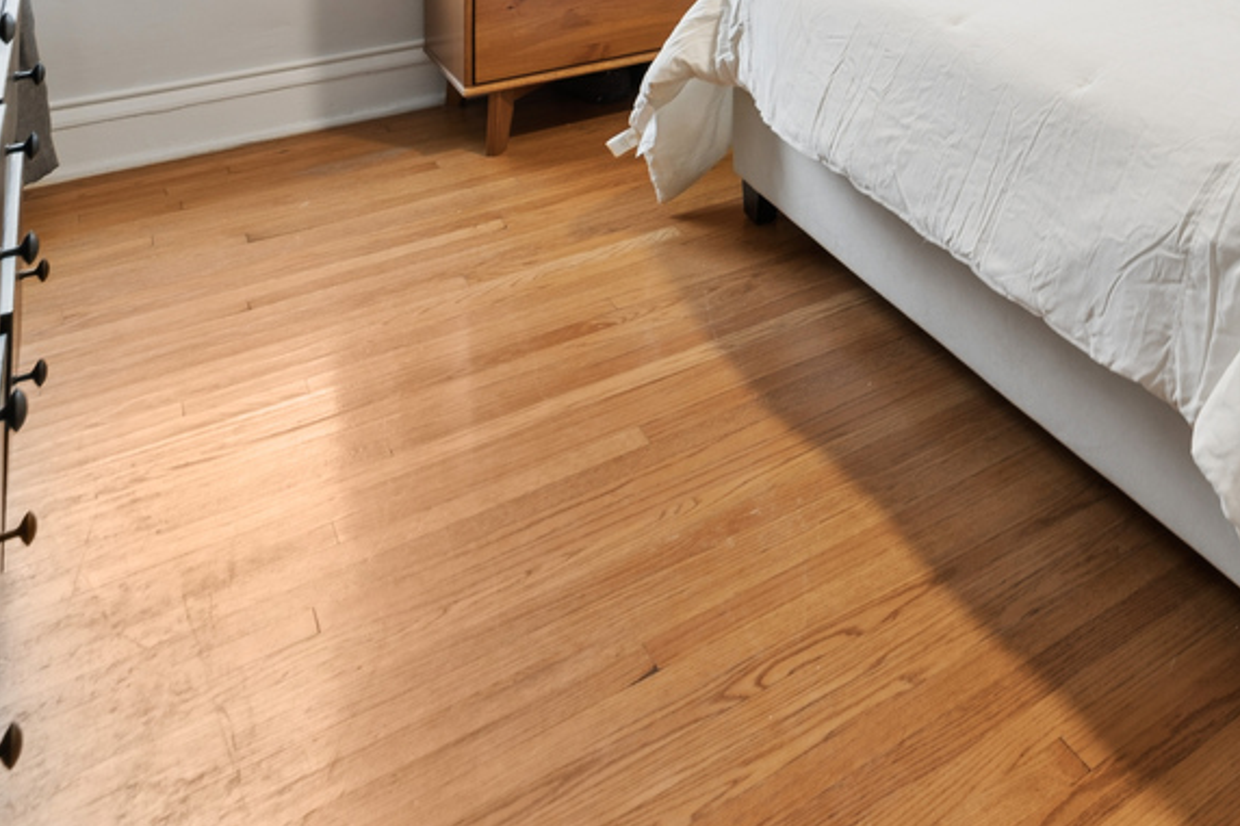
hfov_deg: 43.1
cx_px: 1370
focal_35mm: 34
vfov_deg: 29.7
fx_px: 1171
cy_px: -288
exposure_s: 1/2
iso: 160
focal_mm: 12
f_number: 10
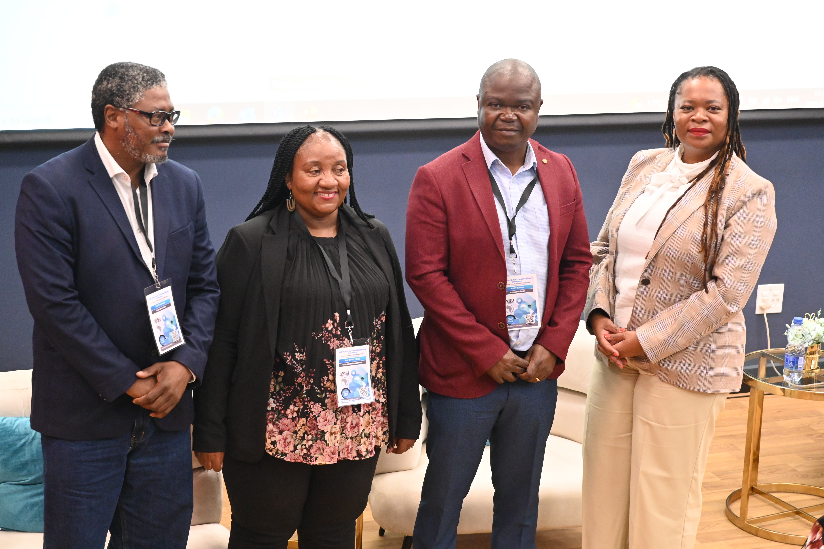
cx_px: 412
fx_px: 1717
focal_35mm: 75
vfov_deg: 18.2
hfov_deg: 27.0
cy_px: 274
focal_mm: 50
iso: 3200
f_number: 4.5
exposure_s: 1/80
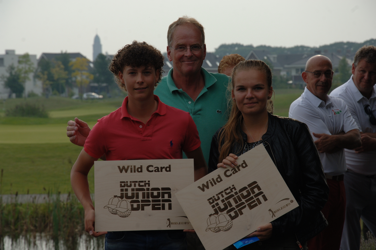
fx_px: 1533
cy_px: 125
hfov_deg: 14.0
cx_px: 188
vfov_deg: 9.3
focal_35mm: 147
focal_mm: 98
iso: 200
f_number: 8
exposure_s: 1/320
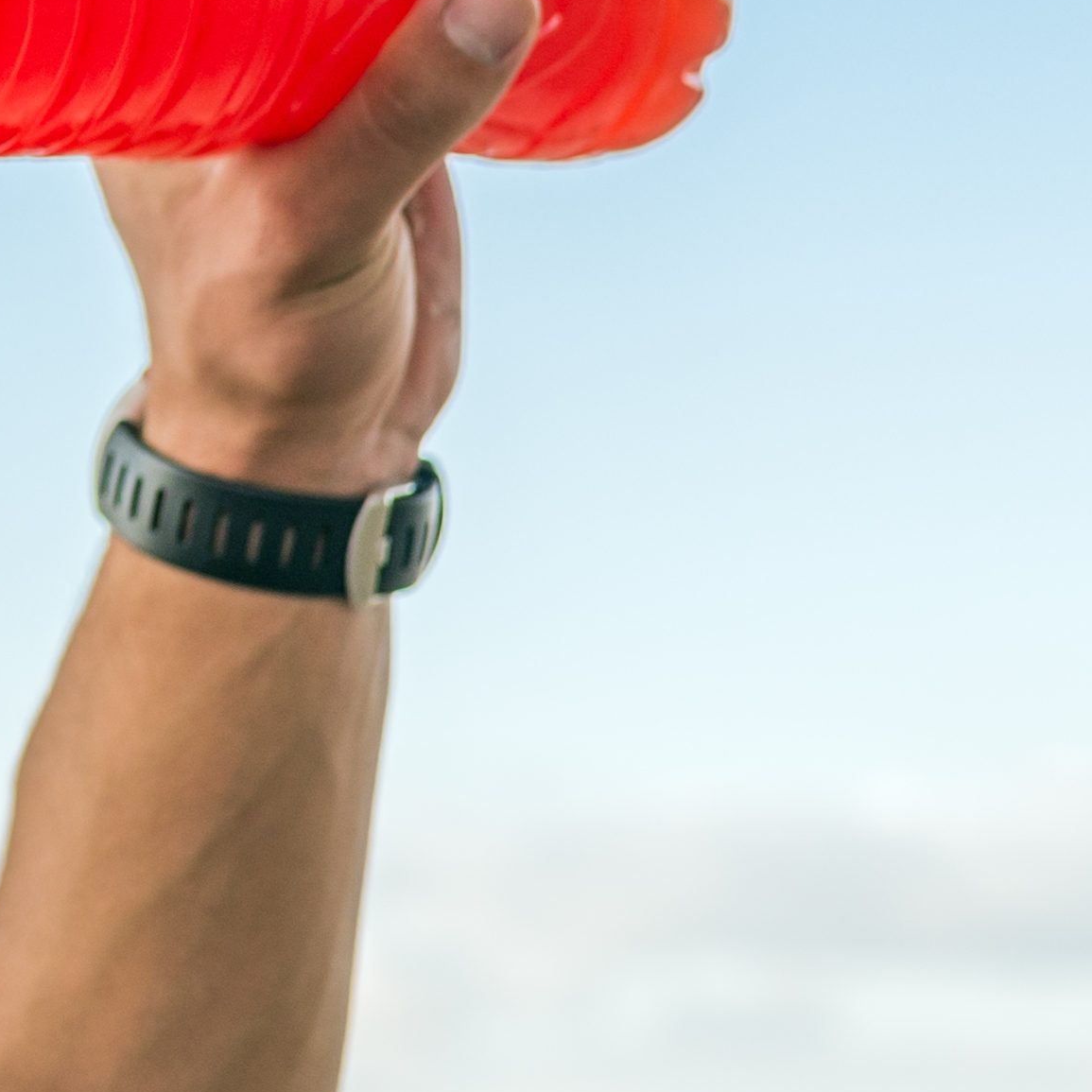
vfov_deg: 11.1
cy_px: -143
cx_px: -1039
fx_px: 5532
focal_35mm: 155
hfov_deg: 10.4
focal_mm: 35
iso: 200
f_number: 3.5
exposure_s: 1/320
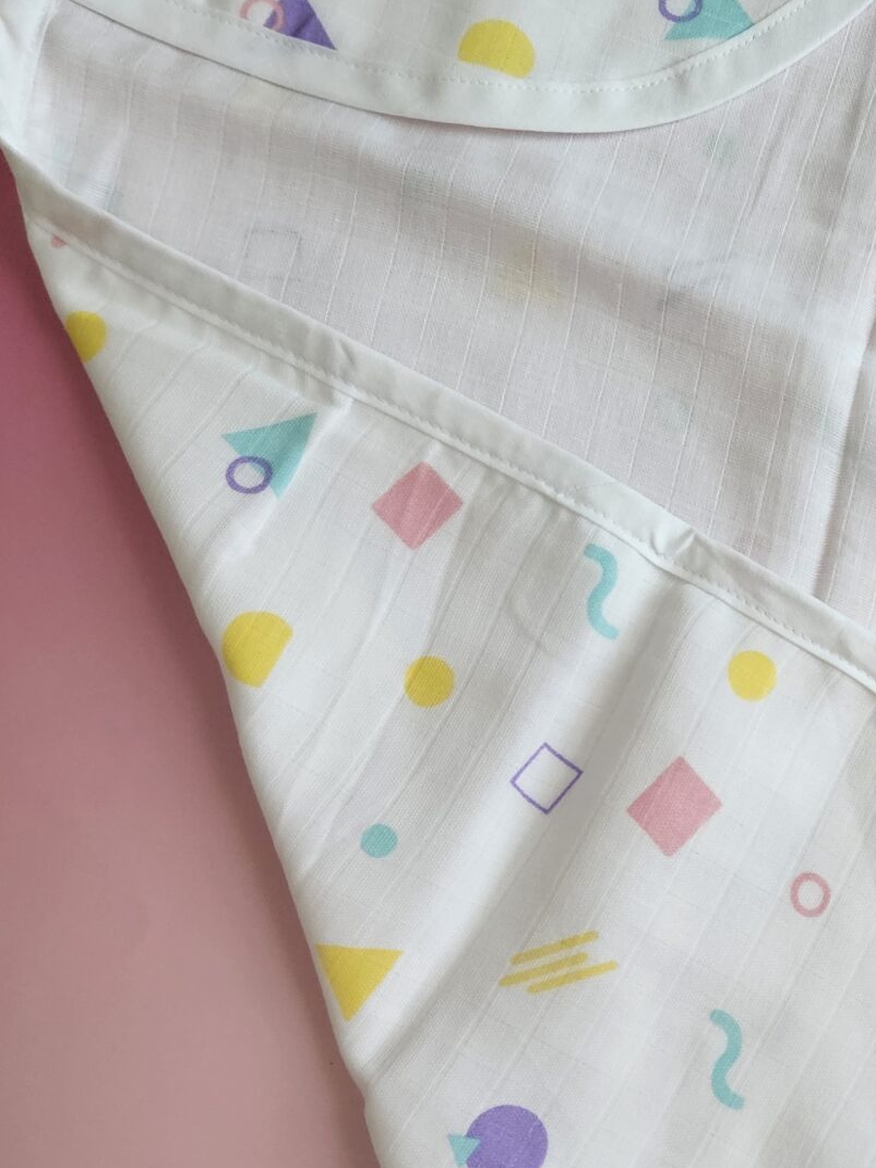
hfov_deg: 25.0
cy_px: 817
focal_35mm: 55
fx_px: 1856
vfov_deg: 34.5
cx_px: 925
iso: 200
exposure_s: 1/180
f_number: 1.8
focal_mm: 5.4
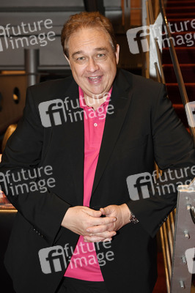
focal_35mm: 52
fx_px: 423
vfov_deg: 38.2
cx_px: 98
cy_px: 146
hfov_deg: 25.9
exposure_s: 1/80
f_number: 5
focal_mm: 52
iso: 1250
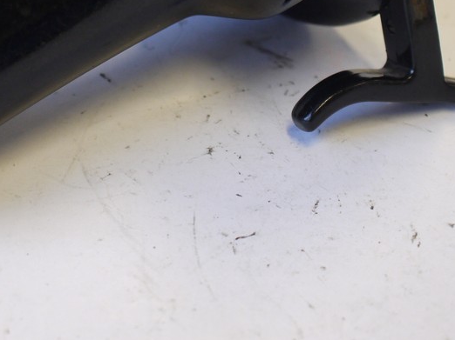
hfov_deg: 14.3
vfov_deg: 10.7
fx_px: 1813
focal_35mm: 138
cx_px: 117
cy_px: 4
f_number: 3.5
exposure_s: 1/125
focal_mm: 30
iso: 400
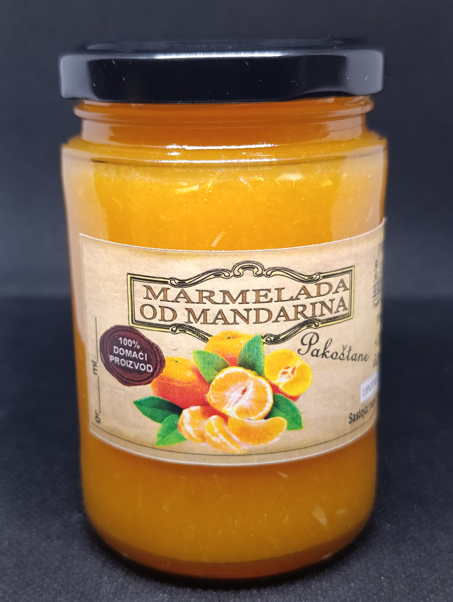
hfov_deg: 31.6
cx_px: 226
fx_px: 801
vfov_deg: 41.2
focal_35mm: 46
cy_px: 301
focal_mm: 6.11
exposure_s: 1/100
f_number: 1.65
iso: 1025
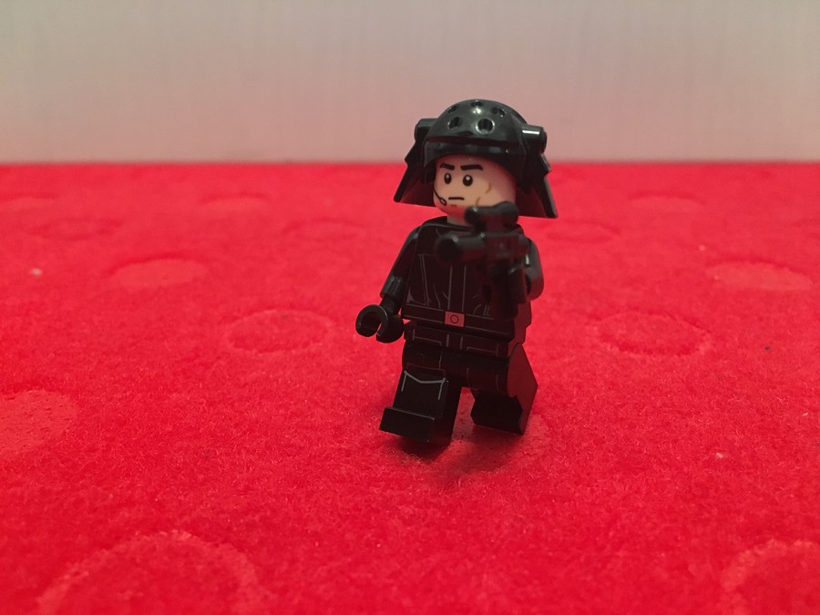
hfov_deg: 61.7
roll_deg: -0.1
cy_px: 308
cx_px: 410
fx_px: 687
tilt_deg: -21.0
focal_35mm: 29
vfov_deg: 48.2
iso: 640
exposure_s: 1/17
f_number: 2.2
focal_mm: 4.15
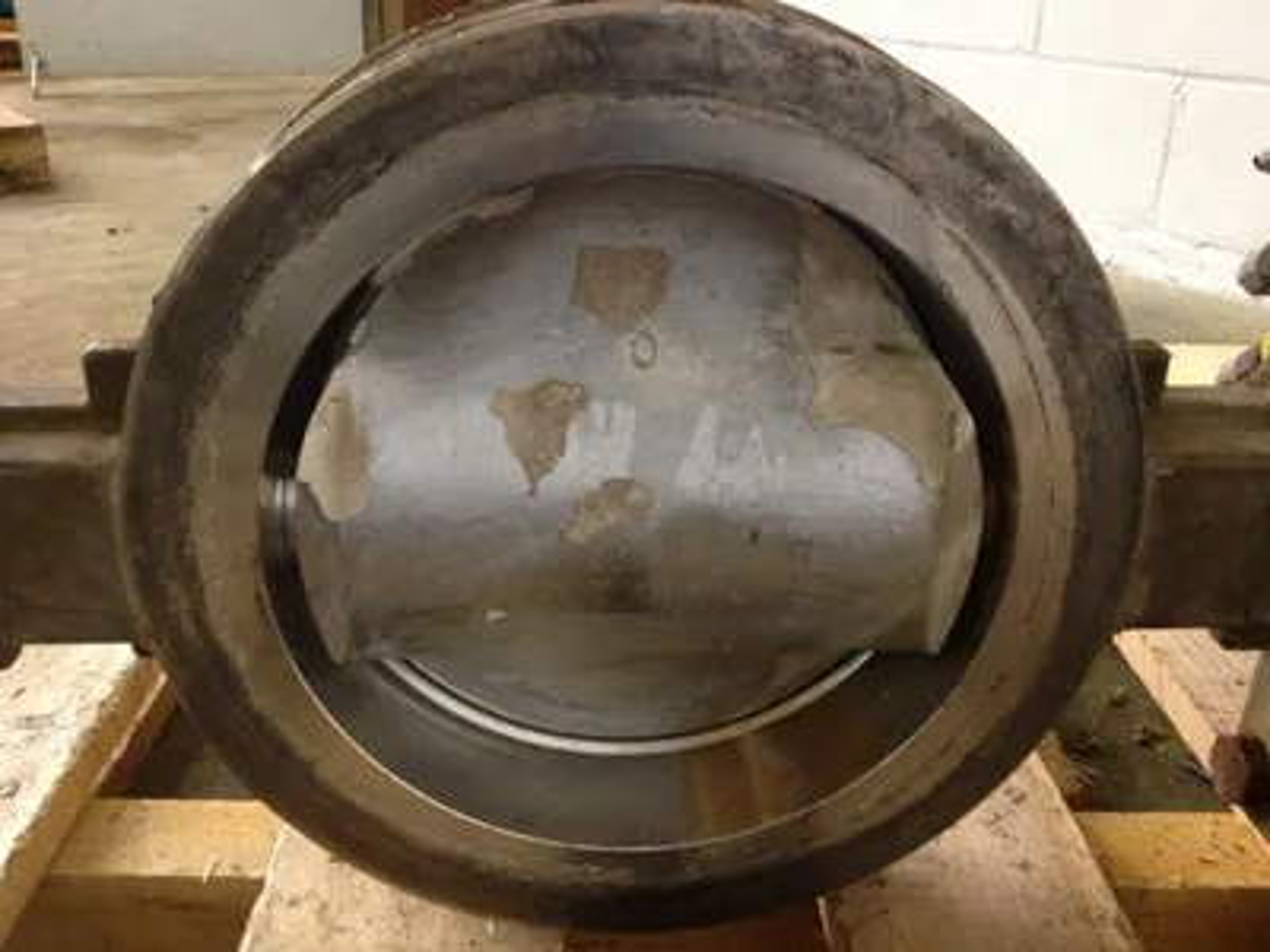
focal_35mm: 35
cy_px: 476
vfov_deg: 40.7
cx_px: 635
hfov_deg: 52.6
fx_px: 1284
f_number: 2.4
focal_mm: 4.28
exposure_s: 1/20
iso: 320
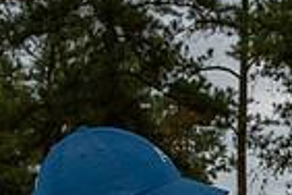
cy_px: 203
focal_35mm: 144
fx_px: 1168
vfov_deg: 9.5
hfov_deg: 13.6
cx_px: 400
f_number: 6.3
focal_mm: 35
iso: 320
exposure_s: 1/250
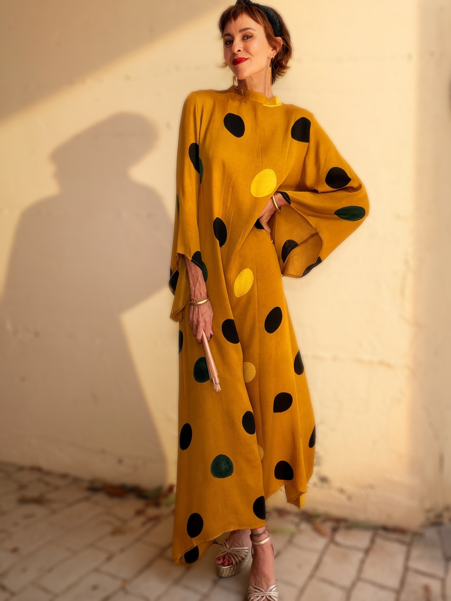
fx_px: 521
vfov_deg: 60.0
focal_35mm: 30
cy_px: 300
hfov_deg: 46.8
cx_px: 226
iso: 25
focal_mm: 2.71
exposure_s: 1/427
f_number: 1.9
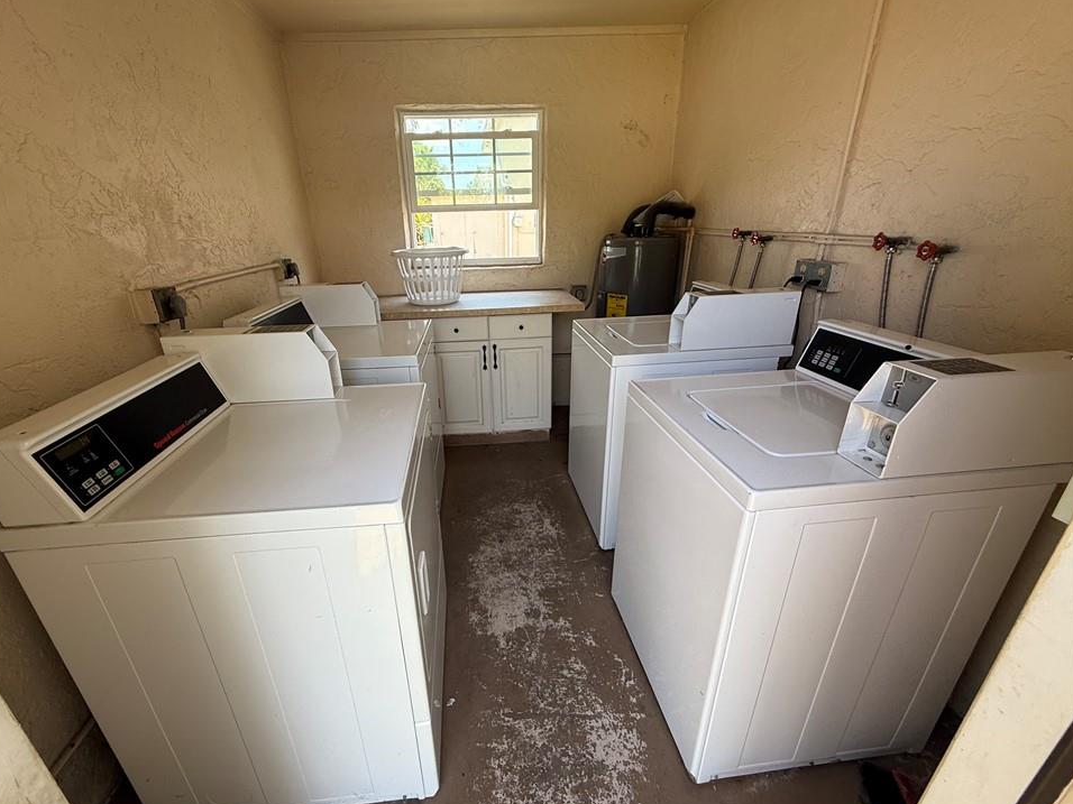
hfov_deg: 98.1
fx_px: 465
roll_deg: +0.4
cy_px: 407
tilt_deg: -20.9
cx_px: 504
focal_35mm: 15
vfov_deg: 81.7
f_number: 2.2
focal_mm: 2.22
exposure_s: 1/212
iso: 64
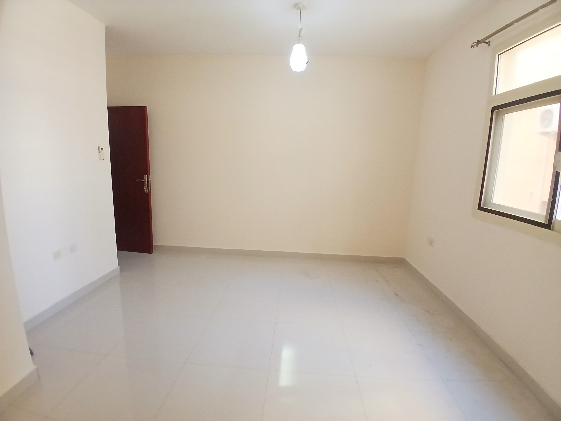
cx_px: 280
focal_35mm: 17
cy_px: 210
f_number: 2.2
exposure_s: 1/33.3
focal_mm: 1.4
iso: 320
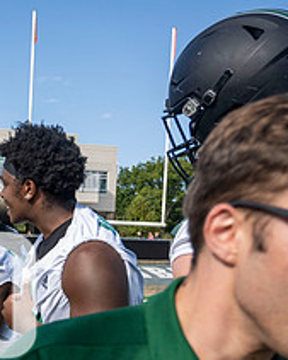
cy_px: 313
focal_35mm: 62
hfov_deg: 22.0
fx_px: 660
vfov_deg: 29.4
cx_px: -92
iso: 250
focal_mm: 24
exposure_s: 1/1250
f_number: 4.5
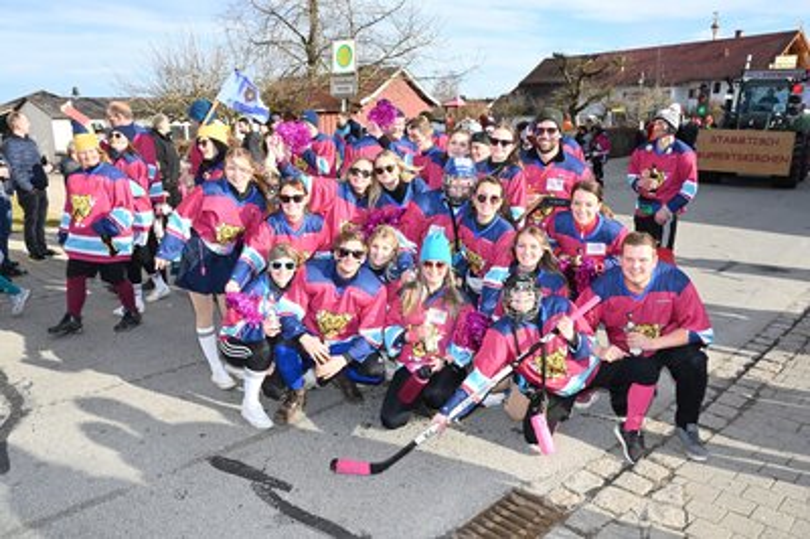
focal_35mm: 28
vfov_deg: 45.6
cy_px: 270
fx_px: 641
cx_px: 405
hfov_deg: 64.6
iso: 1000
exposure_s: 1/200
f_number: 22
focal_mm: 28.5
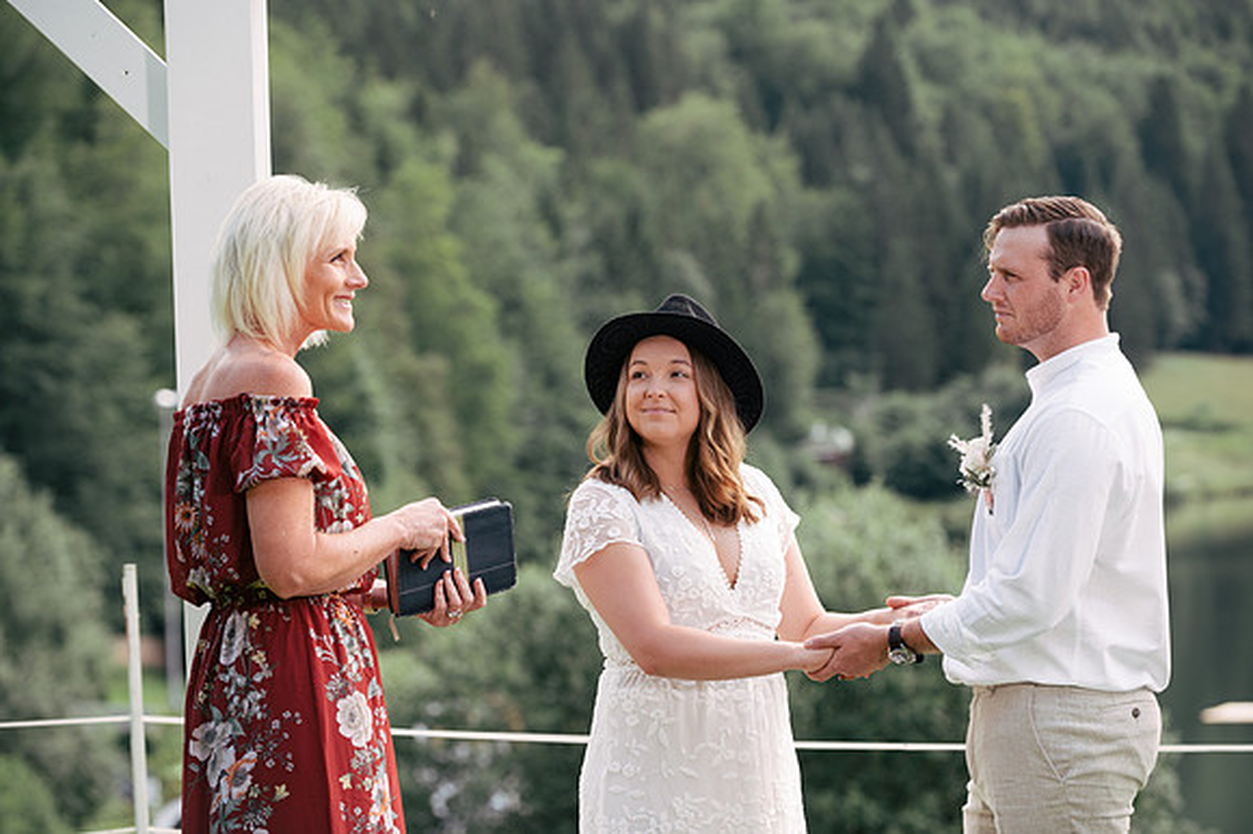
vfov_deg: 10.1
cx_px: 626
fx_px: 4696
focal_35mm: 135
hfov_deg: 15.2
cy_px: 417
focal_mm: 135
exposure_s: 1/200
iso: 320
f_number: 5.6
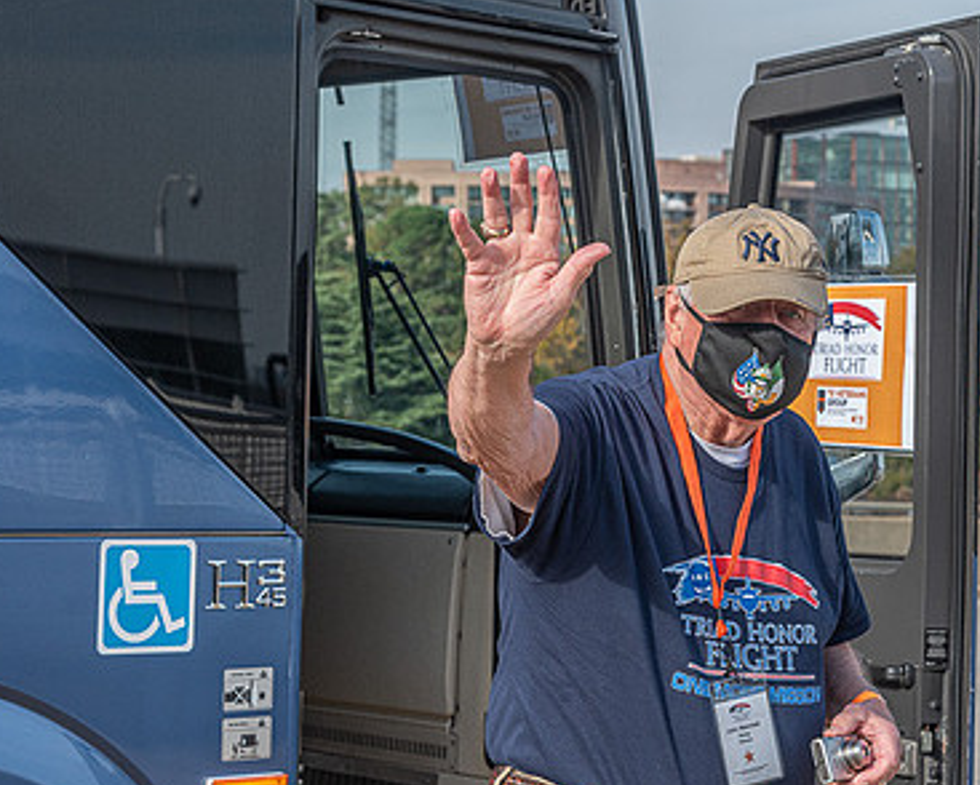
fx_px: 2670
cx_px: 670
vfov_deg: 16.7
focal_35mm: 92
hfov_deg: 20.7
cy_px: 442
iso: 500
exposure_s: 1/800
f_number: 7.1
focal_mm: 62
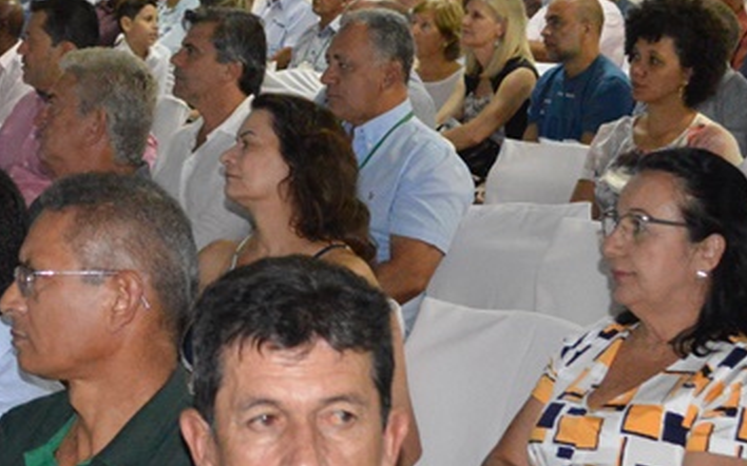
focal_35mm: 101
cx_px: 150
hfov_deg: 20.4
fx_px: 2056
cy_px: 112
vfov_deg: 12.9
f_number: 3.8
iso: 3200
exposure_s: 1/60
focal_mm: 20
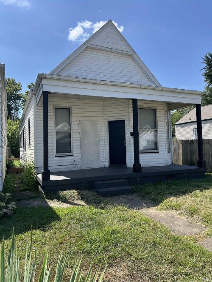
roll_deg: +1.6
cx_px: 106
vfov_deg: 67.3
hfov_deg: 53.0
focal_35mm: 26
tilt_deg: +1.5
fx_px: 212
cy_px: 141
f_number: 1.5
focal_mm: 5.7
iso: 50
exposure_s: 1/2632
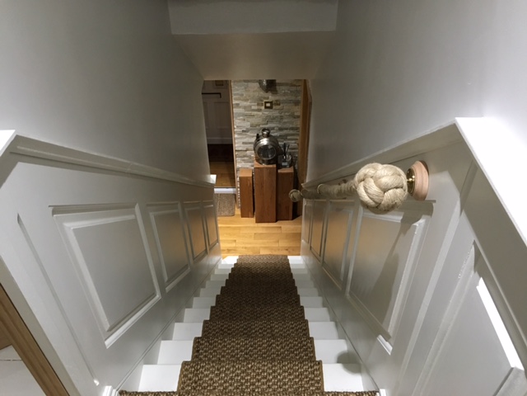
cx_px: 264
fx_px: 442
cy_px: 198
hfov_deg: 61.7
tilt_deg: -40.3
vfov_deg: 48.2
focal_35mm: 29
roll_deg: -0.2
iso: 200
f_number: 2.2
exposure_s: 1/20
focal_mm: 4.15
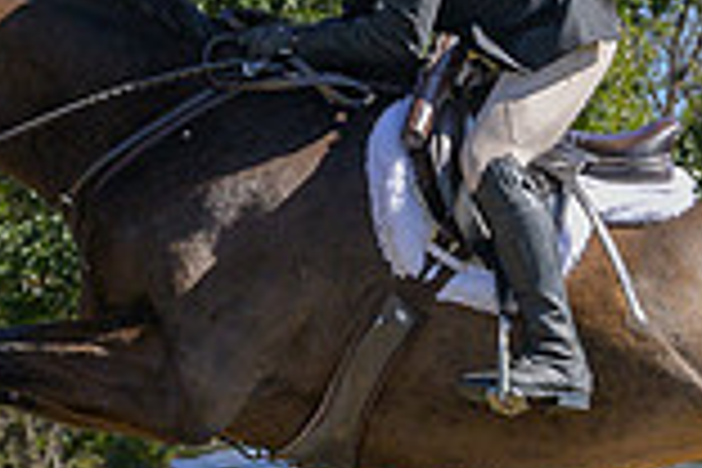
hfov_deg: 8.6
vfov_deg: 5.8
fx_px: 4641
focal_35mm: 238
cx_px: 599
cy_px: 252
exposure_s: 1/800
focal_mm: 44
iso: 200
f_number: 5.6
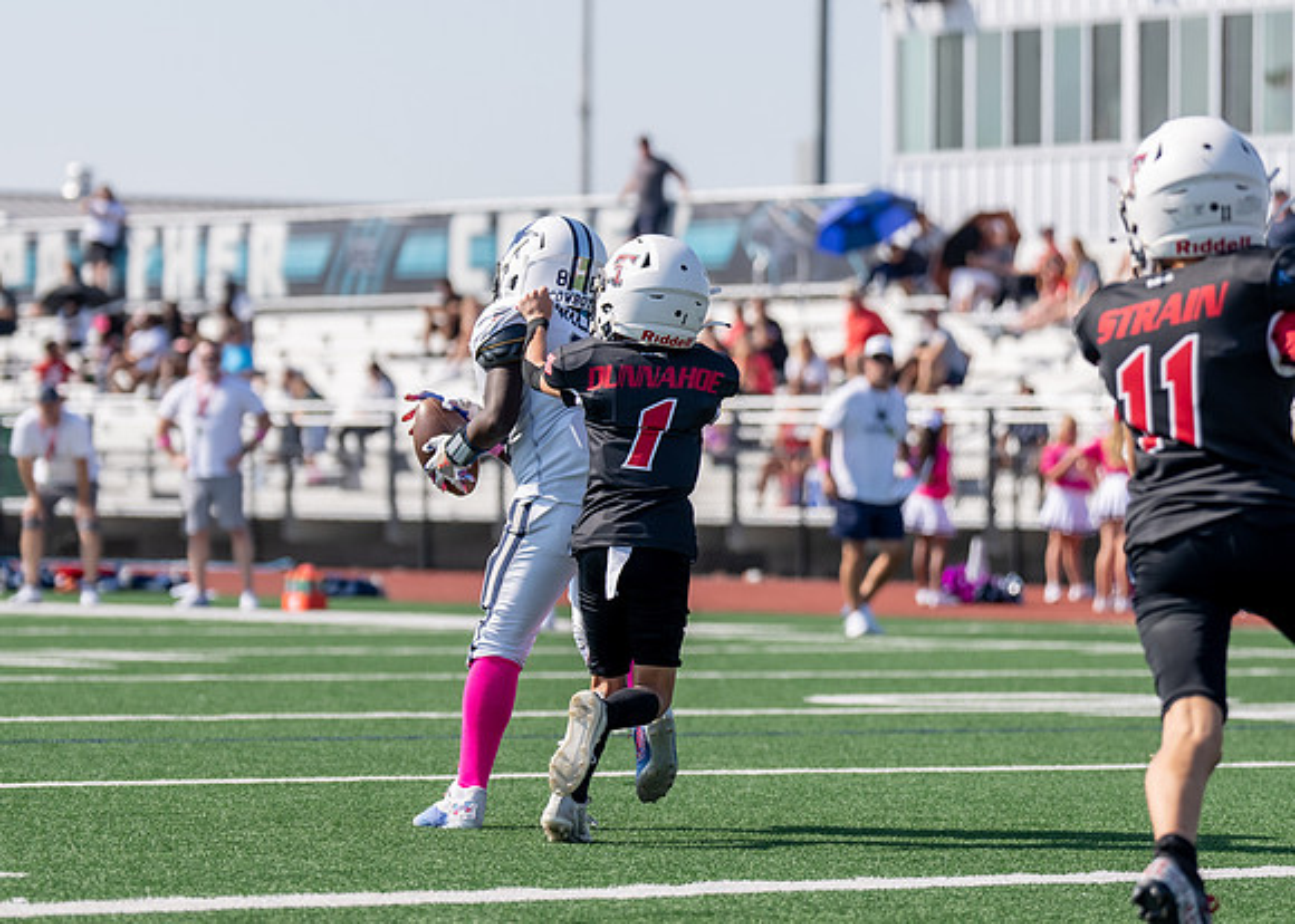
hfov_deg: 10.6
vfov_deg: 7.6
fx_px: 6954
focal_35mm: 189
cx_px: 618
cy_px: 364
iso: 100
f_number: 2.8
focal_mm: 111
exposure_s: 1/2000
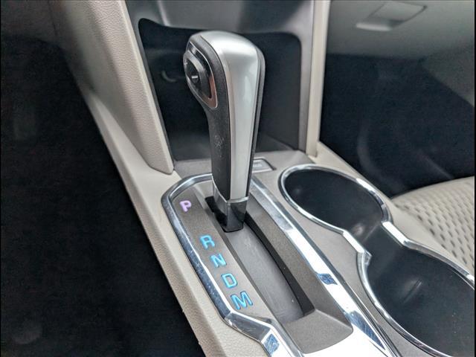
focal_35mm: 24
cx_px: 238
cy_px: 178
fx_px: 330
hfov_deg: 71.6
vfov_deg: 56.8
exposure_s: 1/217
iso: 35
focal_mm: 6.9
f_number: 1.68
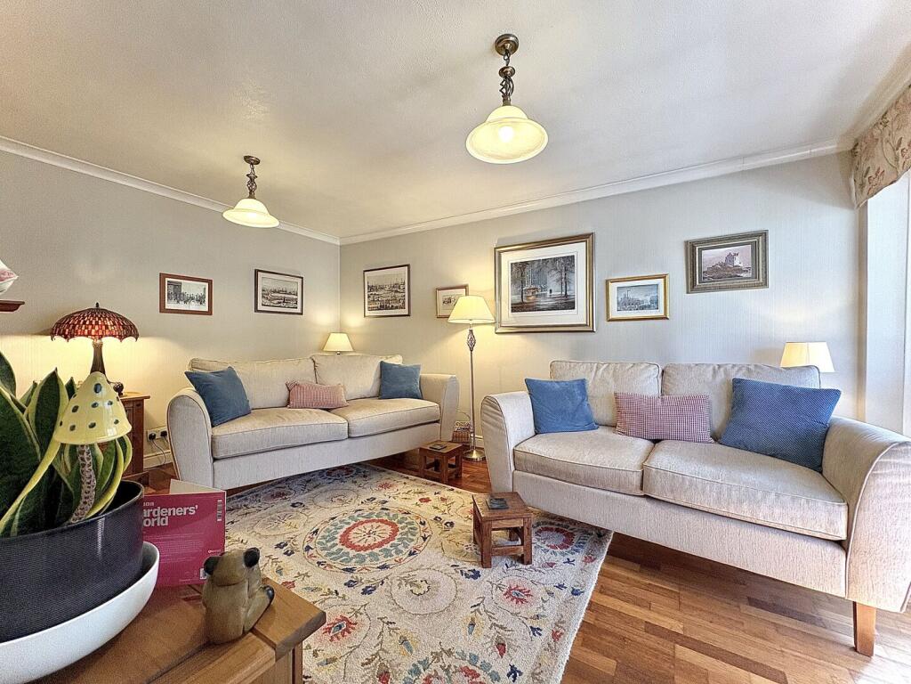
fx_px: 368
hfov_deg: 102.1
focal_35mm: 14
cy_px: 342
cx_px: 456
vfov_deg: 85.7
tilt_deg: +0.0
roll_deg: -0.5
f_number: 2.2
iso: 200
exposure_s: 1/100
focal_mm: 2.22
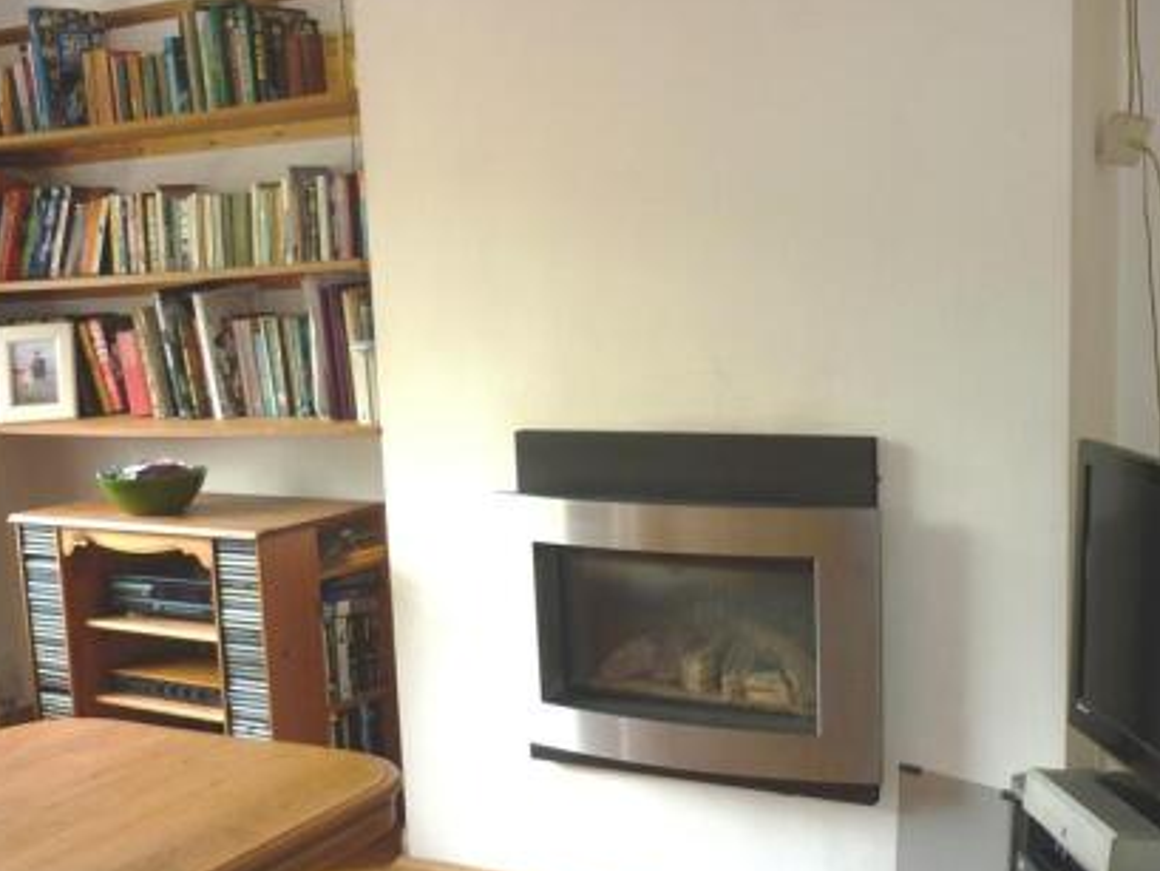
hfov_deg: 40.4
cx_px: 537
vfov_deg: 30.7
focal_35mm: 47
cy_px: 563
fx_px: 1575
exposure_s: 1/30
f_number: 2.8
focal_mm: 5.5
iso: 100
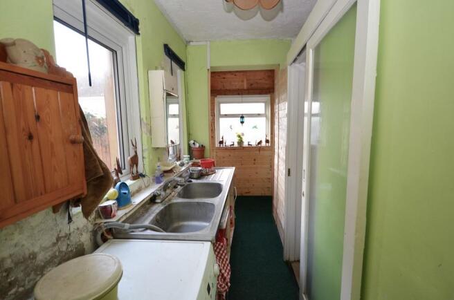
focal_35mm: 15
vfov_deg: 77.0
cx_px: 227
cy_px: 150
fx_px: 189
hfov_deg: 100.5
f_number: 4
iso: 400
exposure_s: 1/60
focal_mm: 10
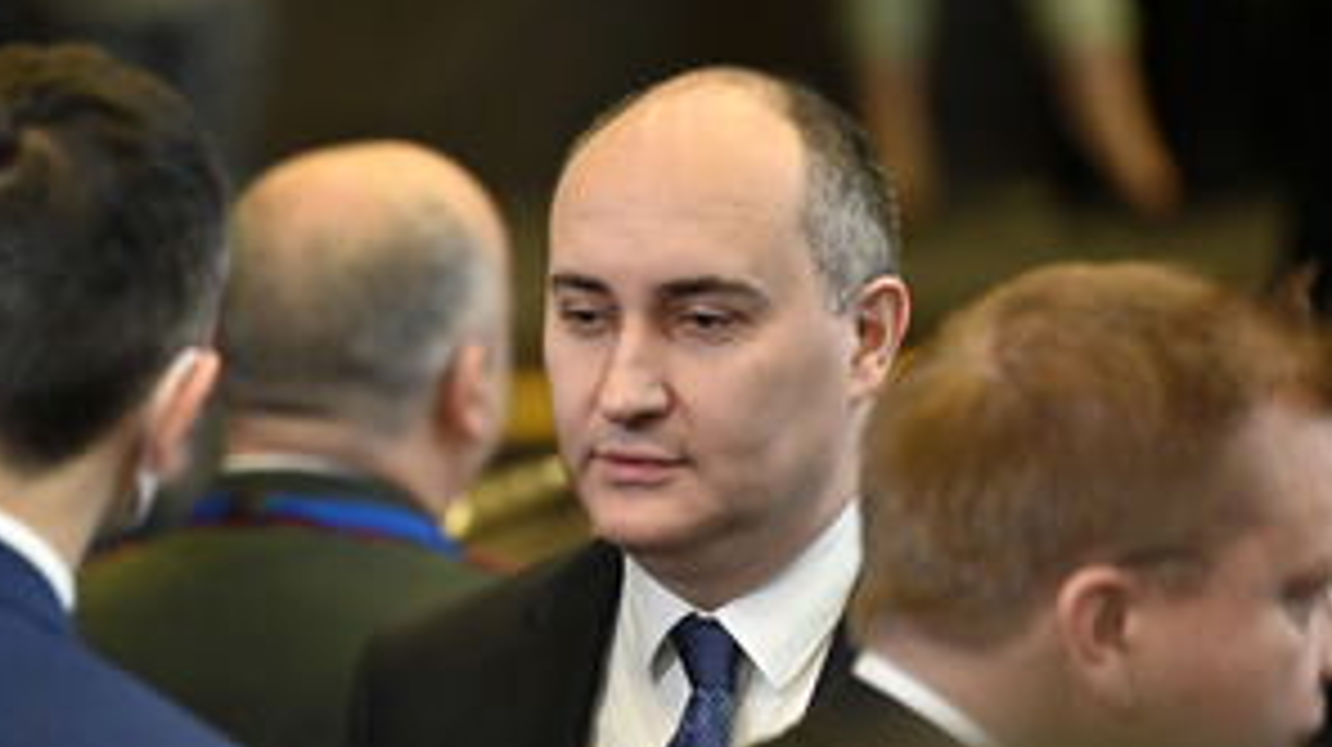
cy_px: 626
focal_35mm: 319
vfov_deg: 3.8
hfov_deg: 6.8
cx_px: 486
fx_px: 11259
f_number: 2.8
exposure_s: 1/400
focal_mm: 200
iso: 1600
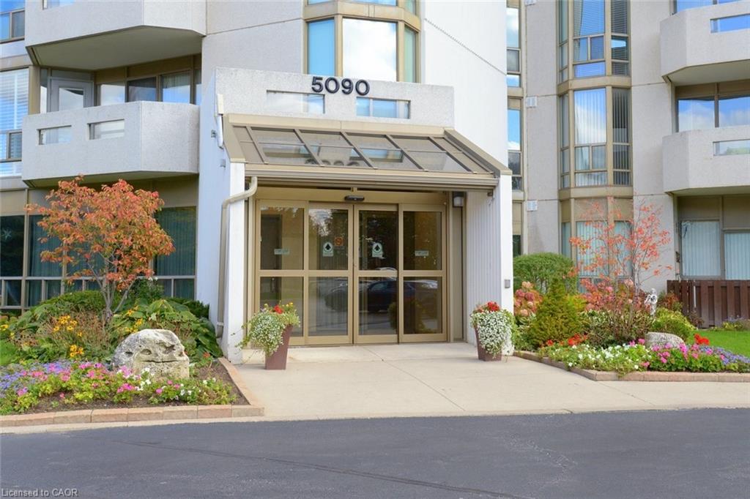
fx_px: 729
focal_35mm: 35
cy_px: 250
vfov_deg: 37.8
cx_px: 375
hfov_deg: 54.4
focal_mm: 35
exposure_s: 1/400
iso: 1000
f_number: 10
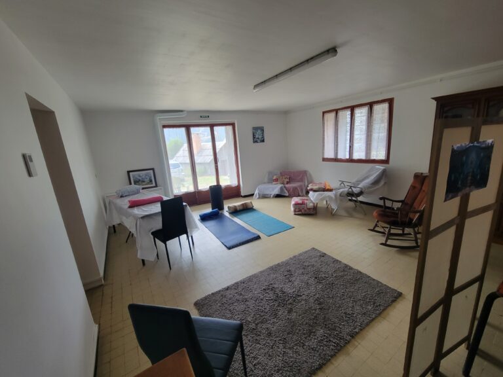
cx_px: 252
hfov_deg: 106.2
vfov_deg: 89.9
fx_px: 189
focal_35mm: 13
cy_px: 188
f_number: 2.2
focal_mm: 2.2
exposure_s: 1/60
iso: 125
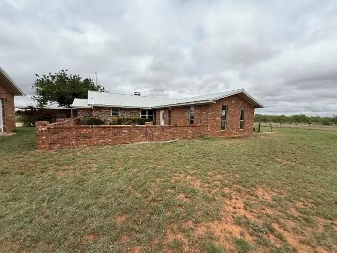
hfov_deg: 102.1
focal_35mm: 14
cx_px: 168
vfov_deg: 85.7
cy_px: 126
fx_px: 136
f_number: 2.2
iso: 50
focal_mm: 2.22
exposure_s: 1/2410
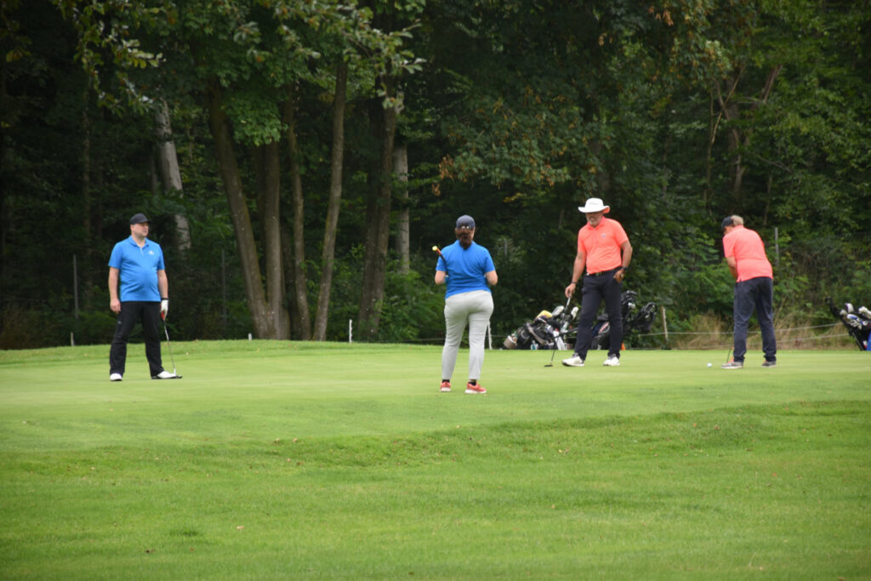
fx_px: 5081
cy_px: 290
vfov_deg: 6.5
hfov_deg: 9.8
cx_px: 436
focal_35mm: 210
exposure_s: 1/125
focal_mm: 140
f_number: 5.6
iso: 100
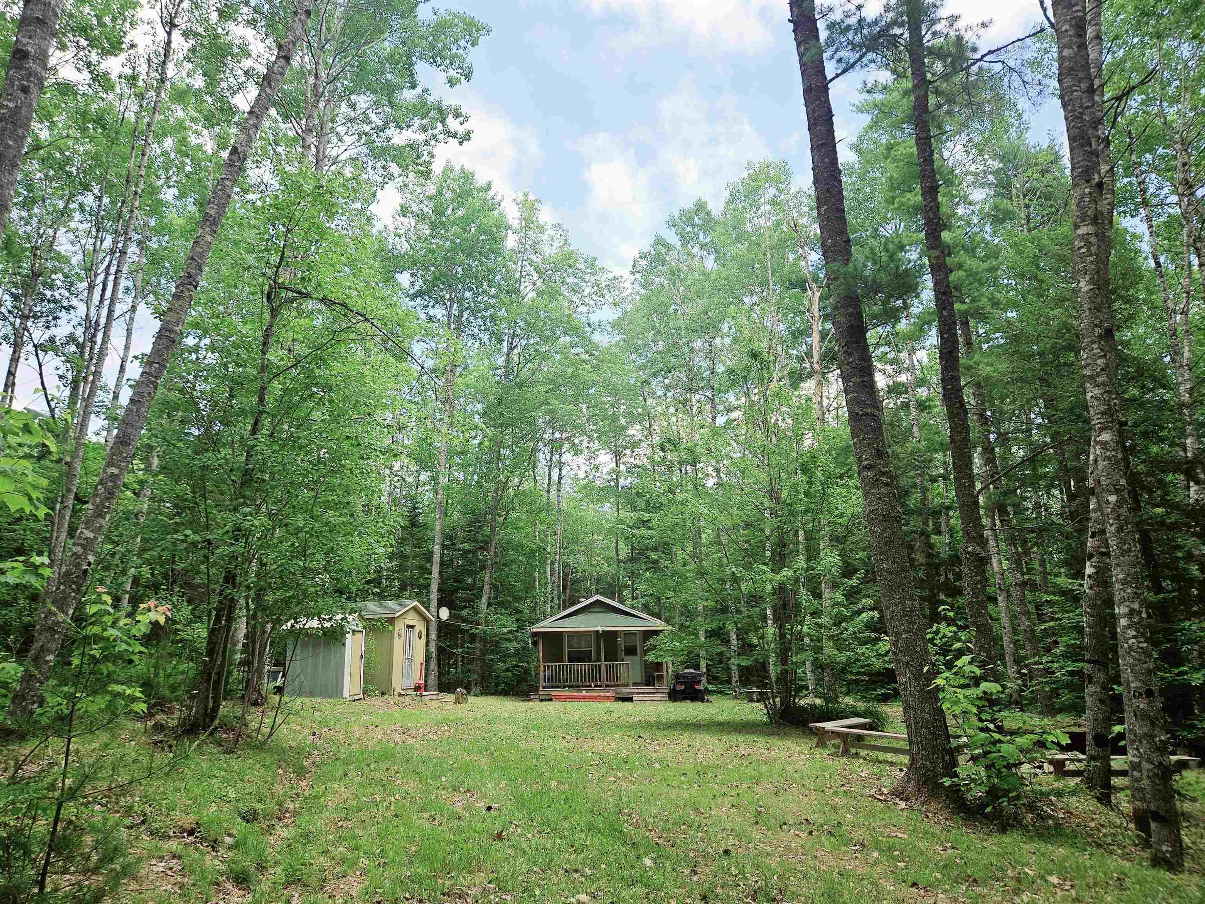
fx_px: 801
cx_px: 602
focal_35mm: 23
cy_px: 452
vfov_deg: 58.9
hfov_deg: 73.9
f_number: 1.8
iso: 25
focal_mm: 5.4
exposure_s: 1/932
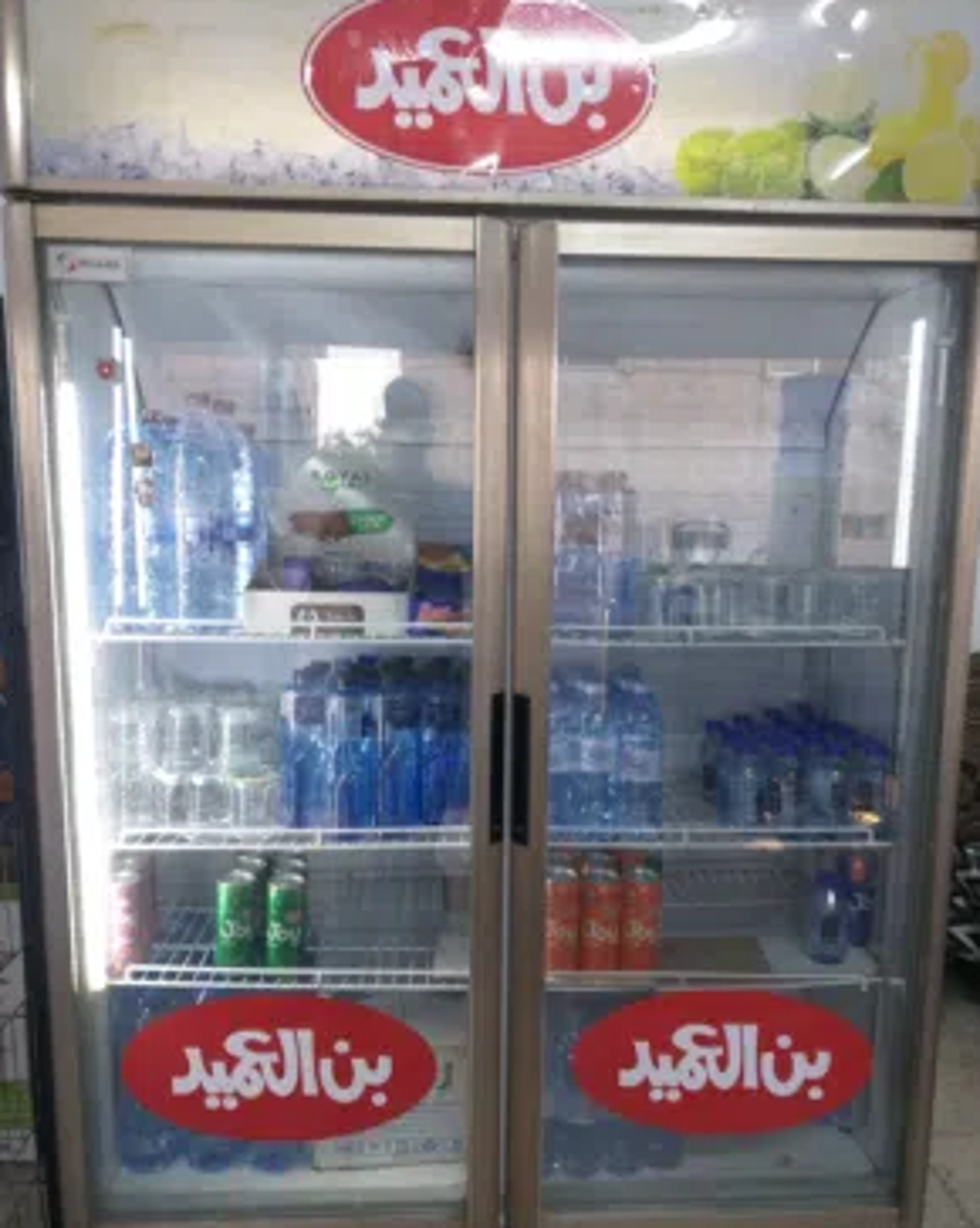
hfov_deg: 51.5
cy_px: 666
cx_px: 493
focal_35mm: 28
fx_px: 1016
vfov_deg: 62.1
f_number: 1.7
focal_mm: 3.93
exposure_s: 1/50
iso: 64
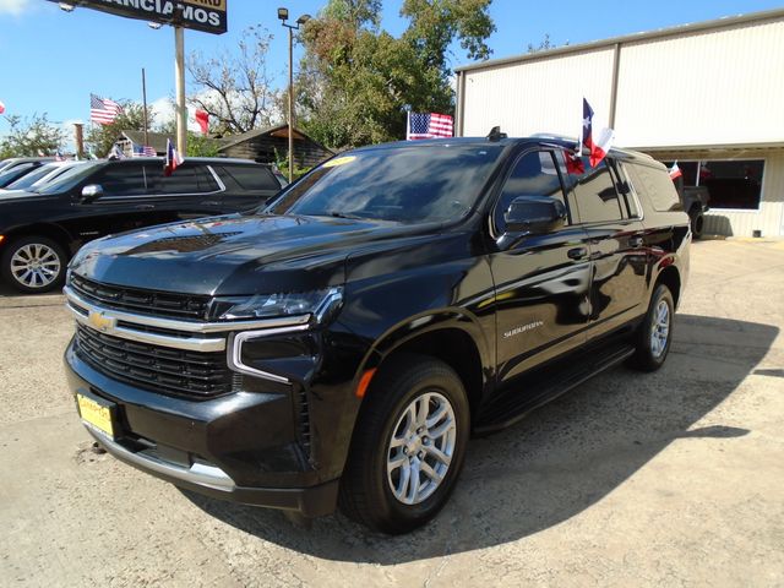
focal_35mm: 26
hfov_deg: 67.3
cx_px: 392
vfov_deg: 53.1
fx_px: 589
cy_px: 294
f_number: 3.2
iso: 100
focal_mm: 4.6
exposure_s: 1/800
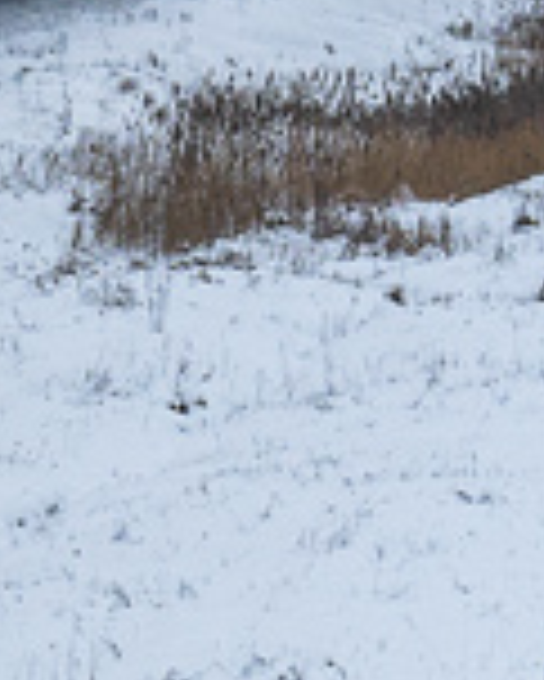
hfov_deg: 2.5
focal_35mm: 595
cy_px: 45
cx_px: -1956
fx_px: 11963
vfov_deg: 3.2
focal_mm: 75
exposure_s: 1/500
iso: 640
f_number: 5.6
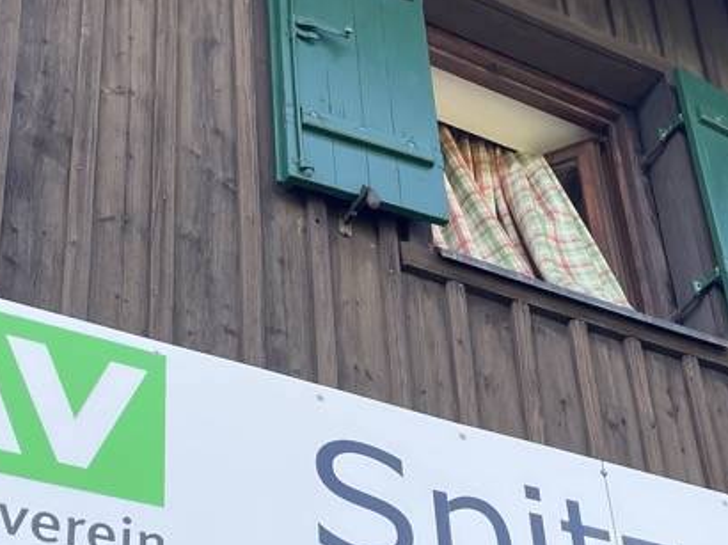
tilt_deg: +29.5
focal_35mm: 65
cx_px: 428
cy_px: 582
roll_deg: +5.5
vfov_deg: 21.5
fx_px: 1366
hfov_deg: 29.8
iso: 32
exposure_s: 1/430
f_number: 1.6
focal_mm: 4.2
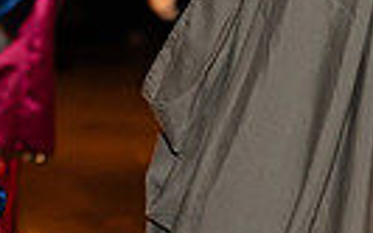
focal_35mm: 312
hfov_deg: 6.6
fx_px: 3170
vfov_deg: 4.2
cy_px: -13
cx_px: -300
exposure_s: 1/100
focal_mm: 70
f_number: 3.2
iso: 640
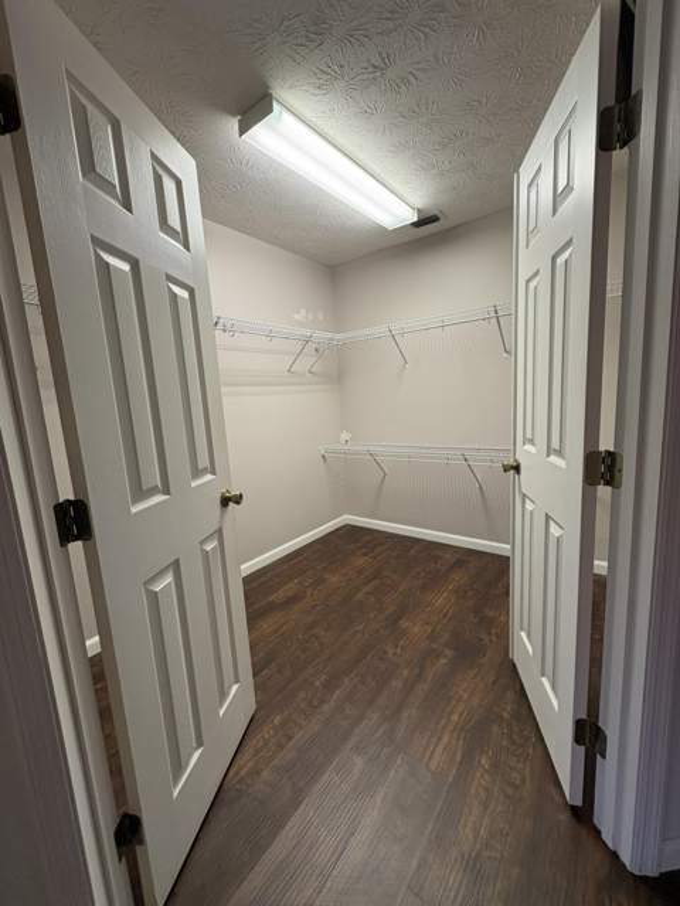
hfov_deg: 85.7
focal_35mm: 14
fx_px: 367
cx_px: 340
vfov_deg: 102.1
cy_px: 453
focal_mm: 2.22
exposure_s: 1/60
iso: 125
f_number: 2.2
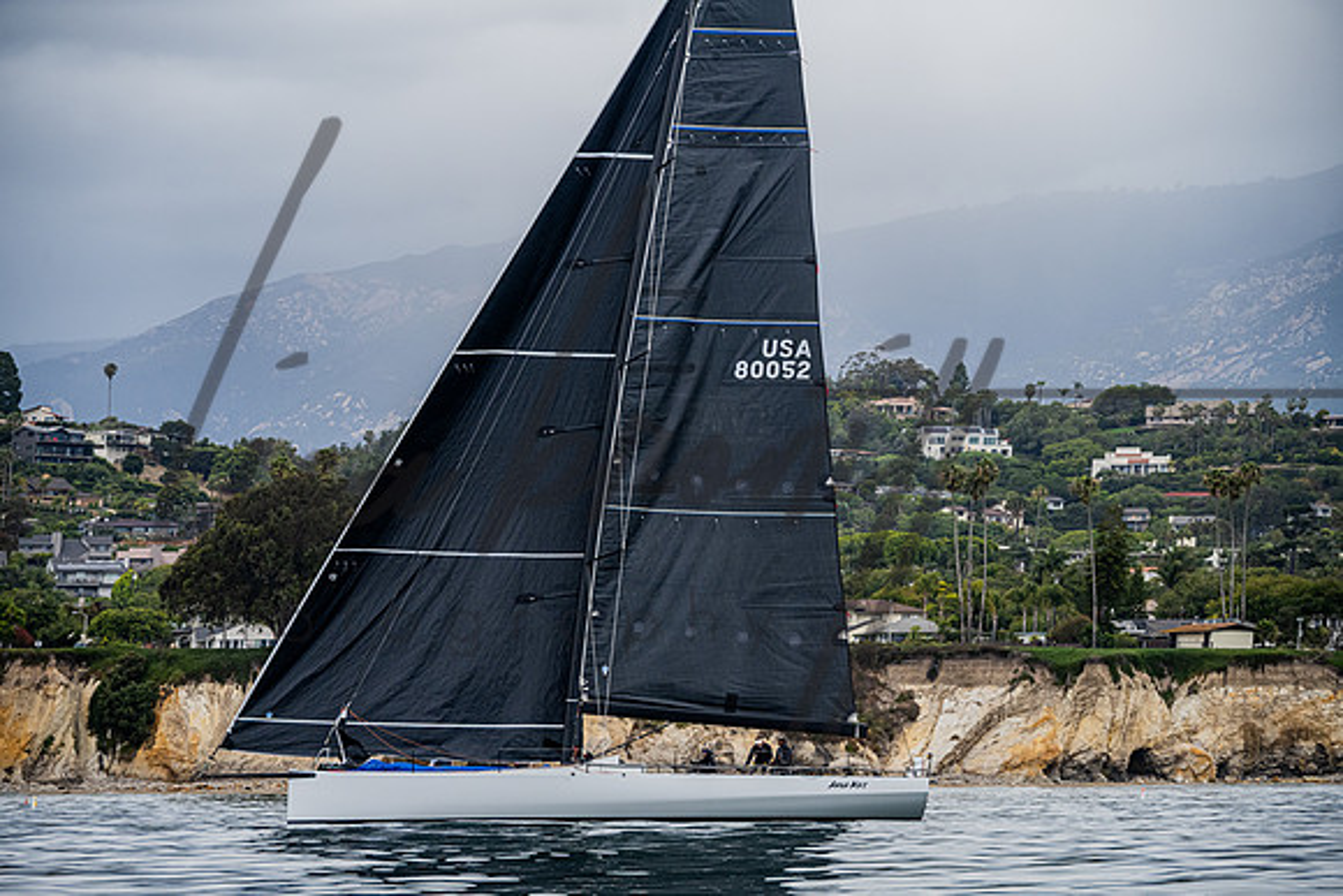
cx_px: 672
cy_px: 448
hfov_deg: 12.1
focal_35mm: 170
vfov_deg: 8.1
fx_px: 6343
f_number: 7.6
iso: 800
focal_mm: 170
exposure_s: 1/1250
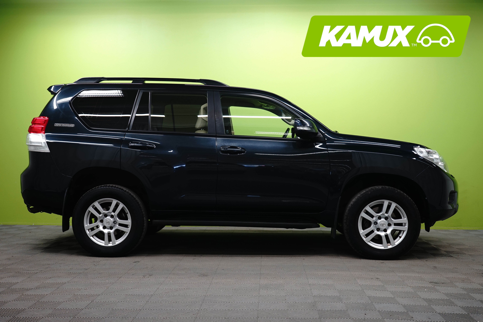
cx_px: 242
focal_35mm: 41
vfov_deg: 32.6
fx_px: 550
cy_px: 161
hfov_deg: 47.4
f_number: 8
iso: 500
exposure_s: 1/6
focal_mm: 41
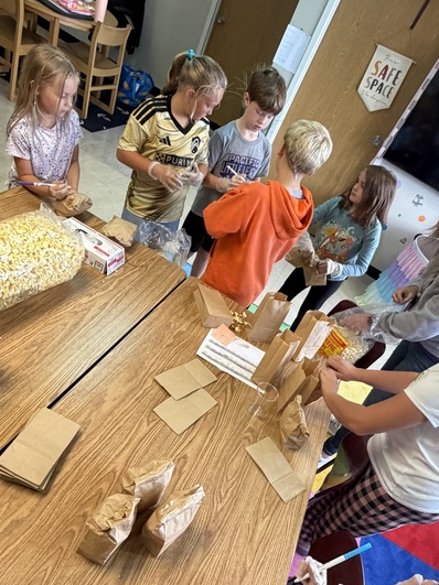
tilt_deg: -39.5
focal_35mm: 27
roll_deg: -31.1
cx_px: 234
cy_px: 364
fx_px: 457
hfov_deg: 51.3
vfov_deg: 64.4
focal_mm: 2.22
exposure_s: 1/120
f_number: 2.2
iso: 320
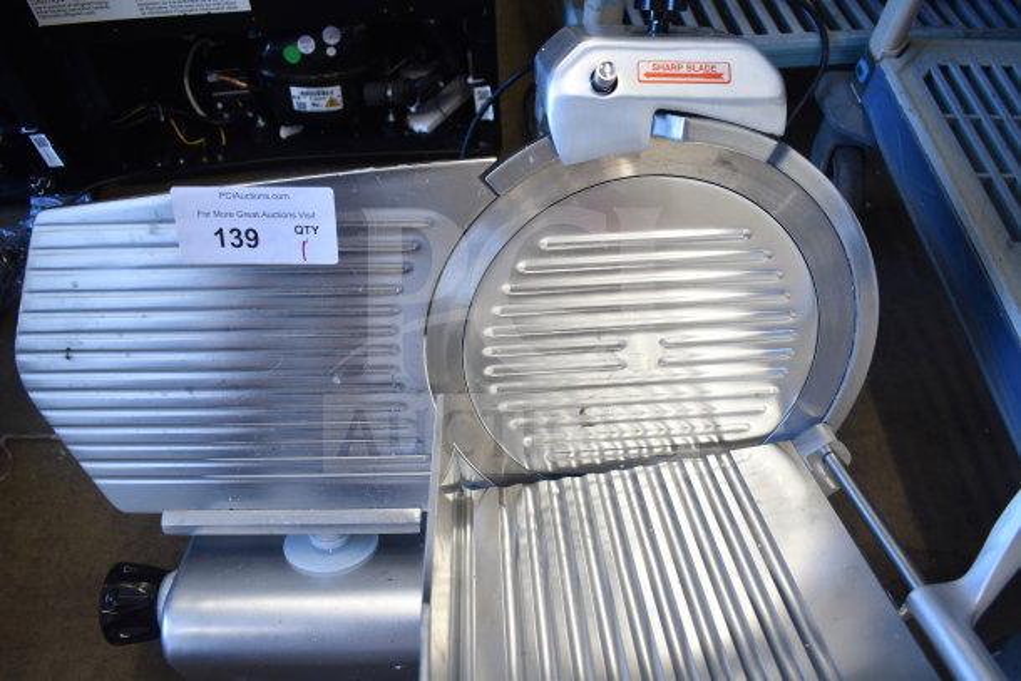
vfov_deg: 48.0
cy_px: 340
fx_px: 766
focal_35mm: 27
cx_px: 510
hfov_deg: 67.4
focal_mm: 18
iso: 200
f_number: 3.5
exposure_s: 1/40
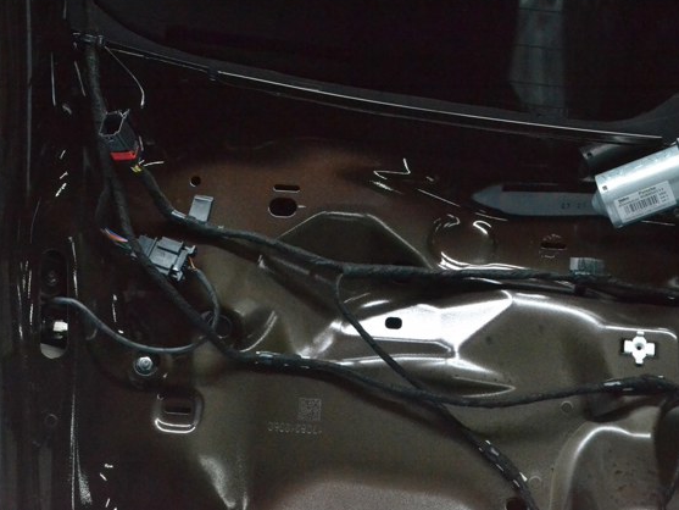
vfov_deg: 27.5
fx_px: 1040
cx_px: 305
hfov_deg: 36.1
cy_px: 251
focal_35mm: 53
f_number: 10
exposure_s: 1/160
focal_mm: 32
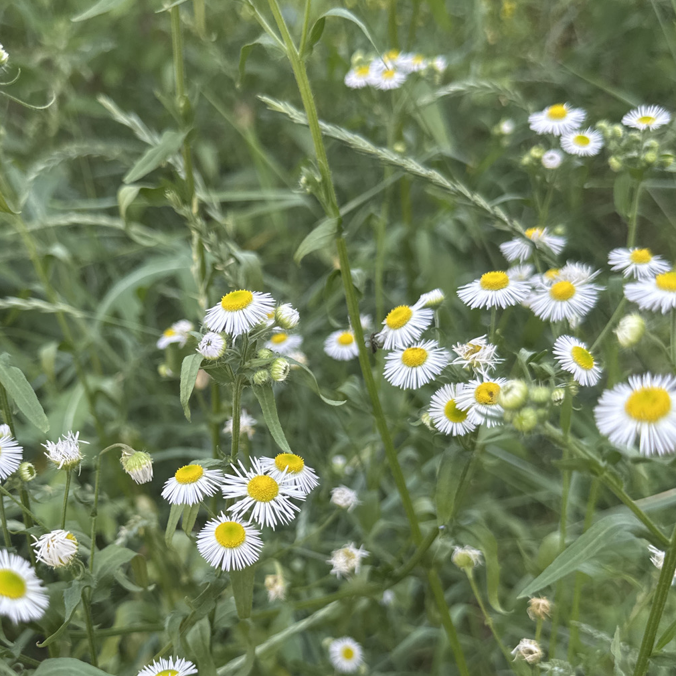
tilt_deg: -35.6
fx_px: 928
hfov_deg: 39.3
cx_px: 195
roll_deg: +13.9
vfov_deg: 39.5
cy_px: 461
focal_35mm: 42
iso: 64
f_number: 1.78
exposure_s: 1/245
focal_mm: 6.86
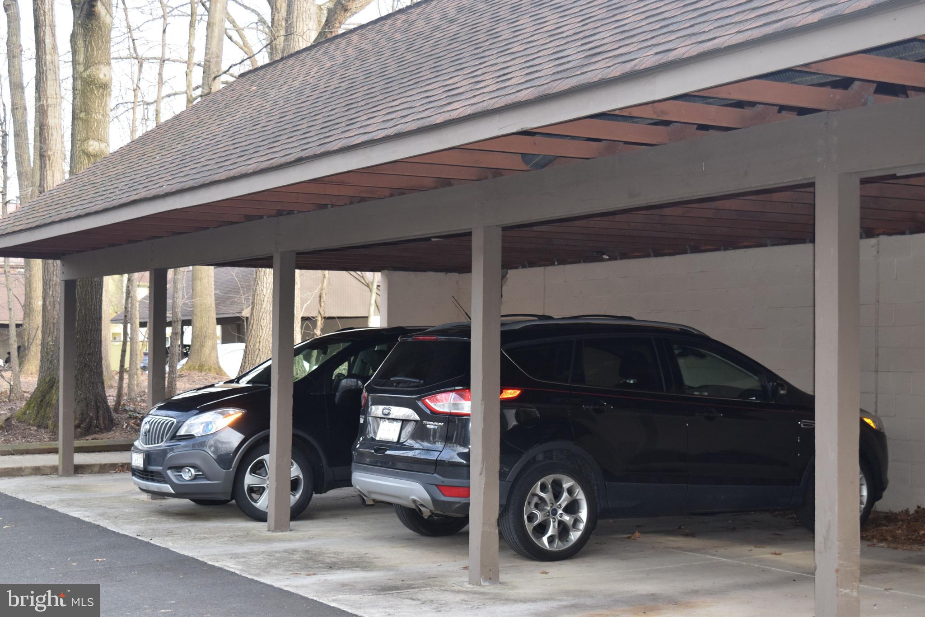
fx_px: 1465
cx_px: 462
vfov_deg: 23.8
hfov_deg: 35.0
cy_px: 308
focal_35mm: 57
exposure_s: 1/125
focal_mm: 38
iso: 560
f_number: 5.6
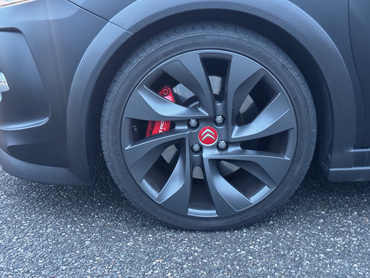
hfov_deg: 39.7
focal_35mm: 48
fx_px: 513
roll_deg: +1.2
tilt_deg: -15.8
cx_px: 185
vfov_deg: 30.3
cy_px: 139
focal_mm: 6.76
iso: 500
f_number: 1.78
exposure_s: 1/25
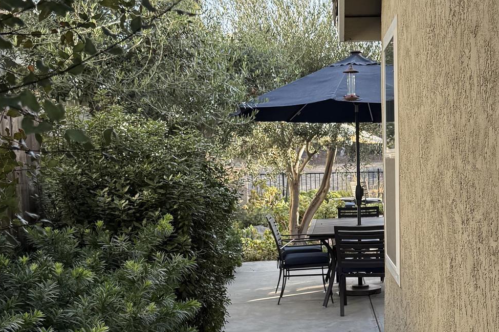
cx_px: 353
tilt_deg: -5.1
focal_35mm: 59
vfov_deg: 22.8
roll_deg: -0.4
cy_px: 243
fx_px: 818
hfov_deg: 33.5
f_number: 1.78
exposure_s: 1/481
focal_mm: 6.76
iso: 100
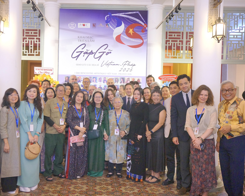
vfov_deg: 40.5
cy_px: 100
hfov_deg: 49.2
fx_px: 265
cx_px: 96
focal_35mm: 37
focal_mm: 21
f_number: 4
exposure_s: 1/60
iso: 1250
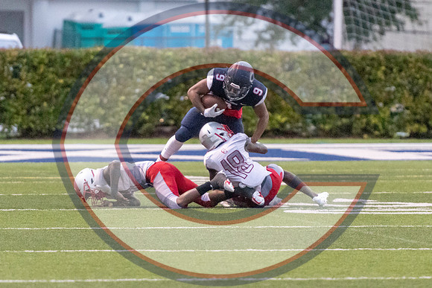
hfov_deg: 4.8
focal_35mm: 431
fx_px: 5174
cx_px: 216
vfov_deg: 3.2
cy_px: 172
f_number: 2.8
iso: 9000
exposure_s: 1/2000
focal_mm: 200
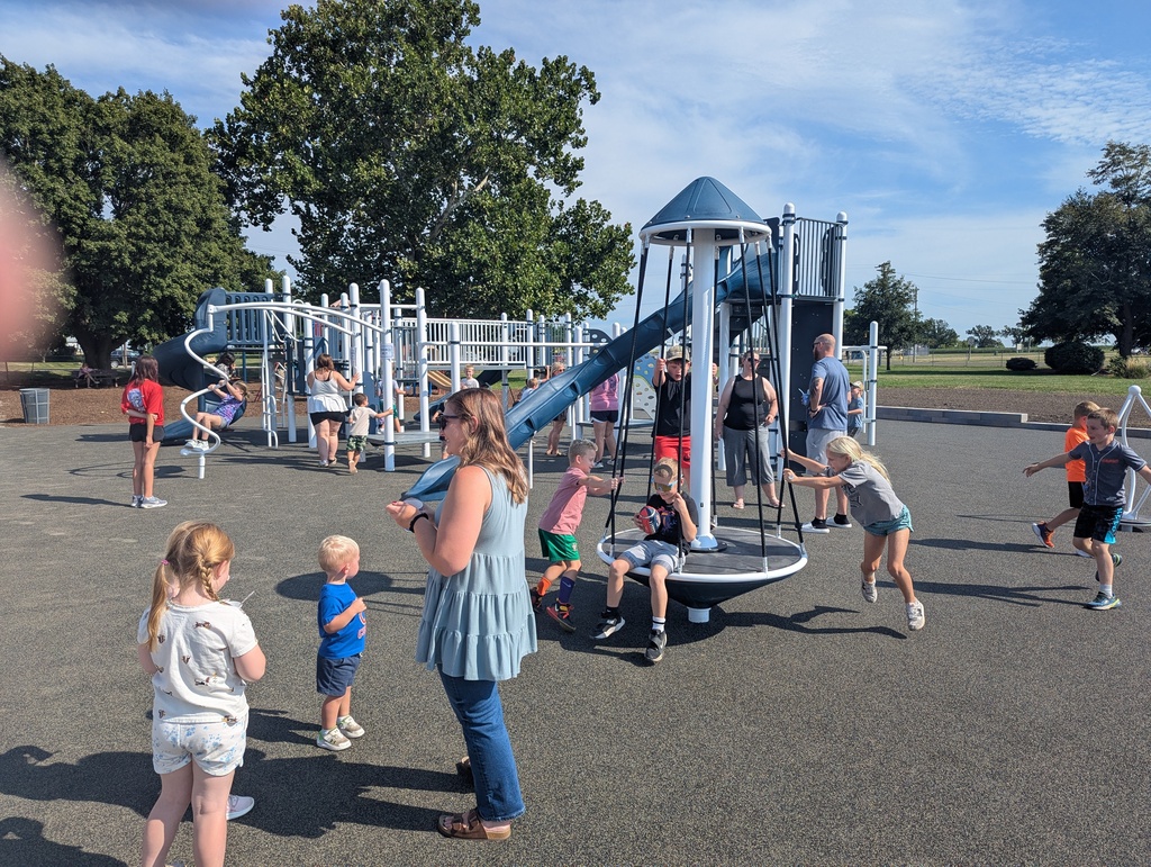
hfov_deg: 71.5
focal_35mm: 24
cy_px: 434
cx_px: 576
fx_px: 799
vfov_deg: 56.9
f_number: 1.85
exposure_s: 1/1795
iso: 41
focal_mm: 6.81
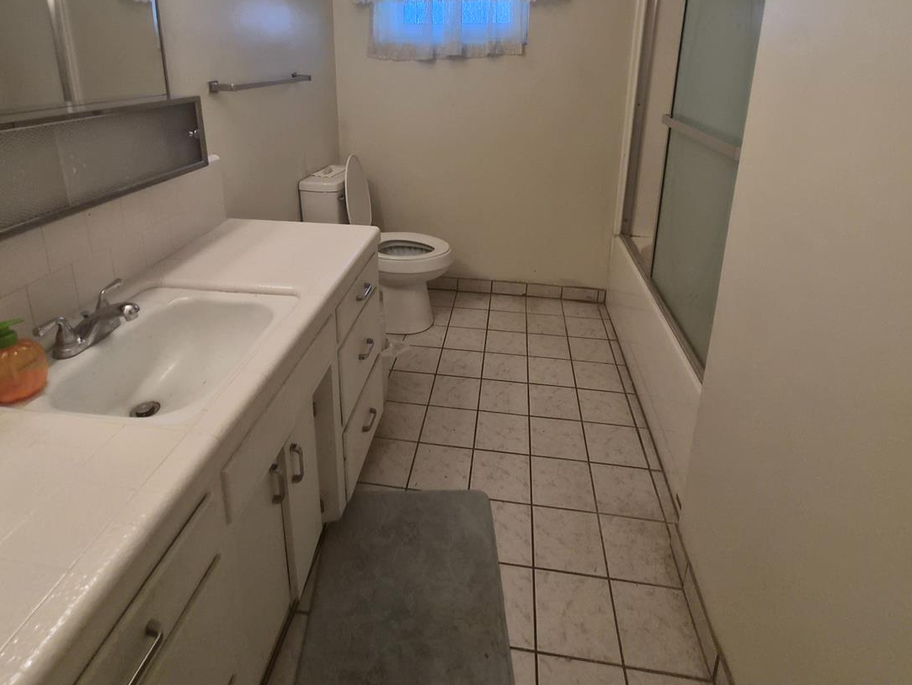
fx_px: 474
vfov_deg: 67.7
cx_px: 445
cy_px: 183
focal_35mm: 18
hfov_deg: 87.7
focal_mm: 1.7
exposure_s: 1/60
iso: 125
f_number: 2.2
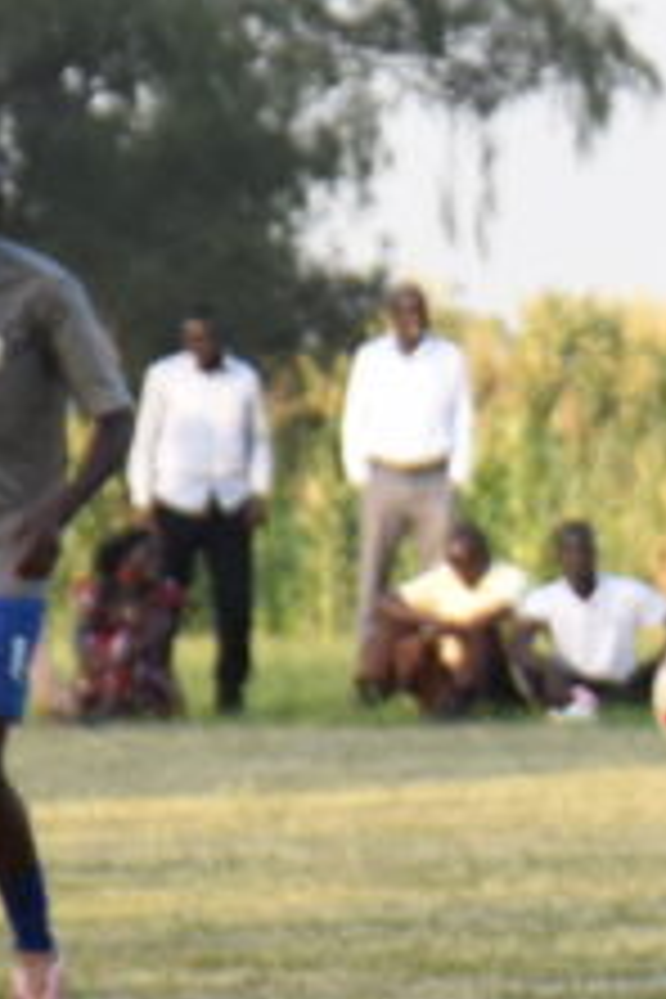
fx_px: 19174
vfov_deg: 3.0
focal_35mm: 691
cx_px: 1426
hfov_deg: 2.0
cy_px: 416
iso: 400
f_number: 8
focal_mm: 100
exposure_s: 1/250
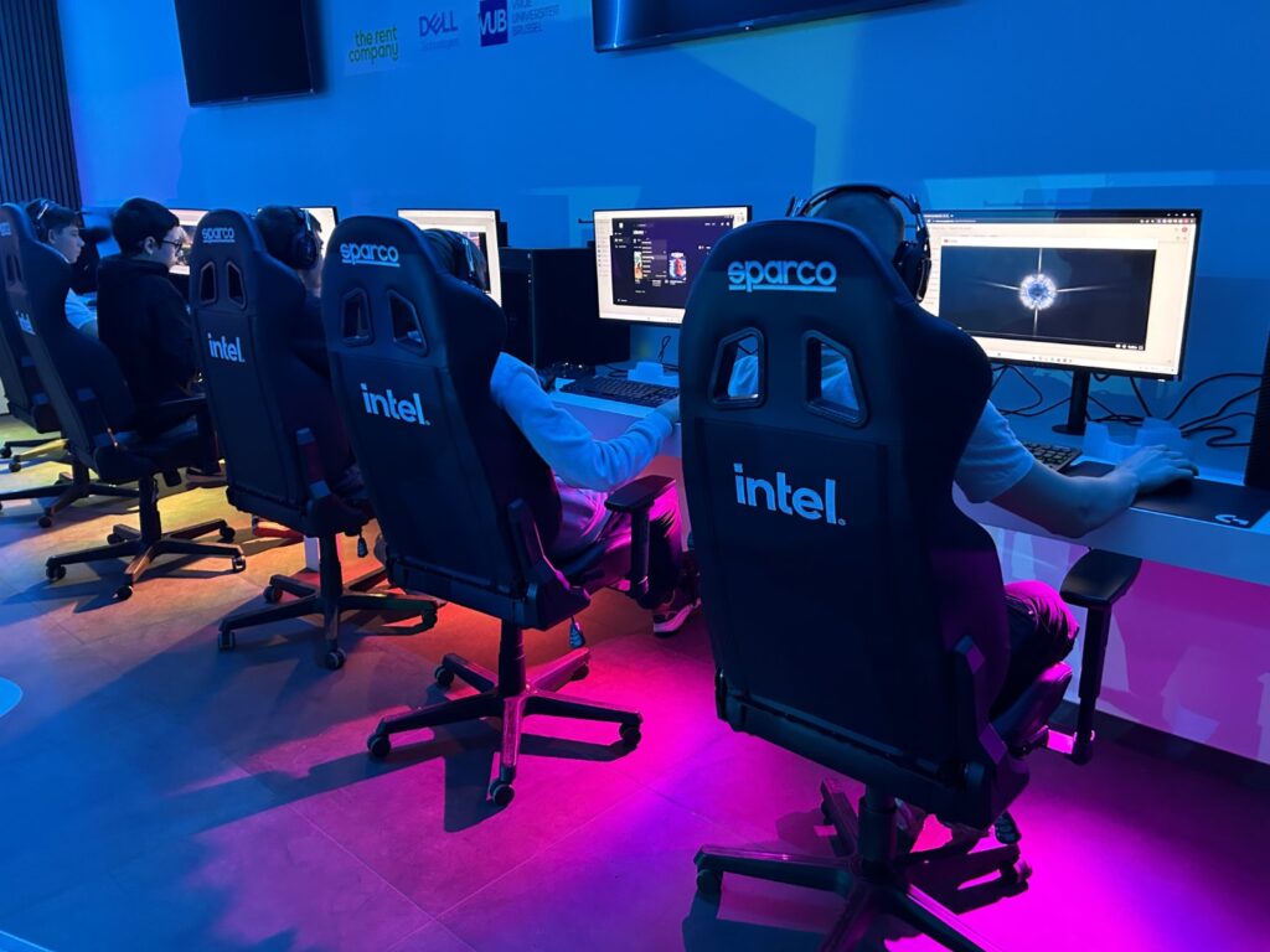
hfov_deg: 67.3
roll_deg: +0.4
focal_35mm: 26
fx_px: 954
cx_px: 635
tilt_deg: -15.0
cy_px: 476
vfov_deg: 53.1
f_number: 1.5
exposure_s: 1/40
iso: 640
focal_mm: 5.7
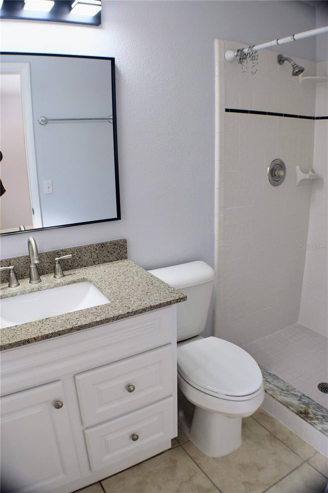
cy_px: 246
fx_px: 451
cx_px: 164
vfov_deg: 57.2
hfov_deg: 40.0
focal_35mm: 33
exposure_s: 1/125
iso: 400
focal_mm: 22
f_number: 5.6
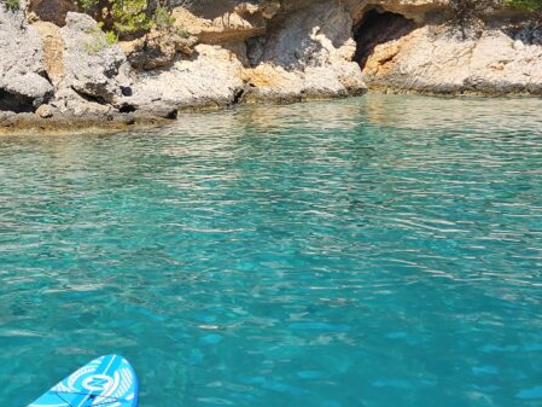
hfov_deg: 43.3
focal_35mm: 41
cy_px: 207
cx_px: 98
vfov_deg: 35.2
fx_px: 642
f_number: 1.8
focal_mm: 5.4
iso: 25
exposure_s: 1/1449
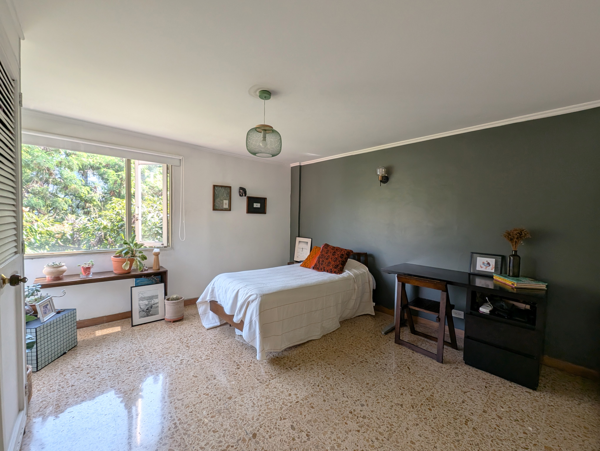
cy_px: 226
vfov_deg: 90.1
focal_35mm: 13
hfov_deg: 106.1
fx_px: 226
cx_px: 300
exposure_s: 1/88.2
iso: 59
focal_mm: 1.95
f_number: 2.2
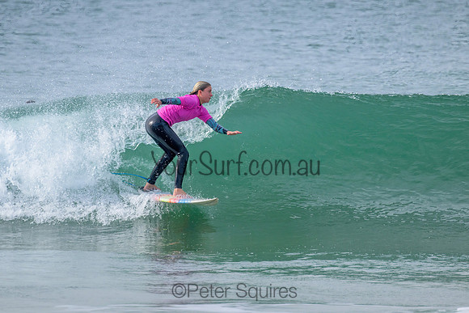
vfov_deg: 1.4
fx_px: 12565
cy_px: 124
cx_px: 238
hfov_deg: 2.1
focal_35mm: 964
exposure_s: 1/800
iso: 800
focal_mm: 800
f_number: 11
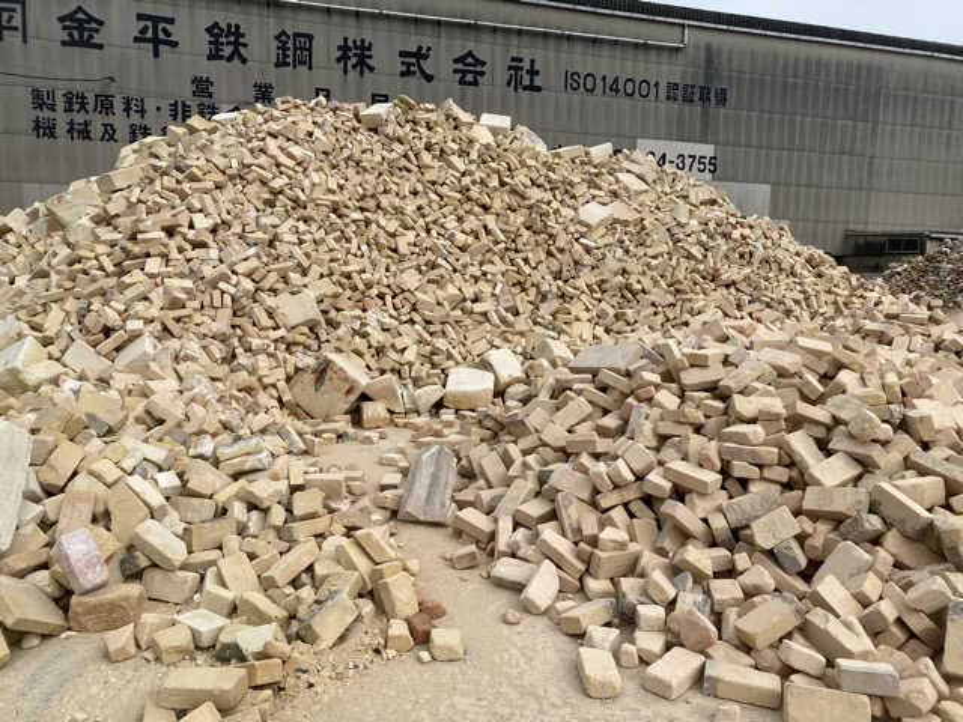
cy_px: 361
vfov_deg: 53.1
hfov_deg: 67.3
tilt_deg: -8.0
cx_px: 482
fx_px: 723
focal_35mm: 26
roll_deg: -1.6
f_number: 1.8
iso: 32
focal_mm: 4.25
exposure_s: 1/3731
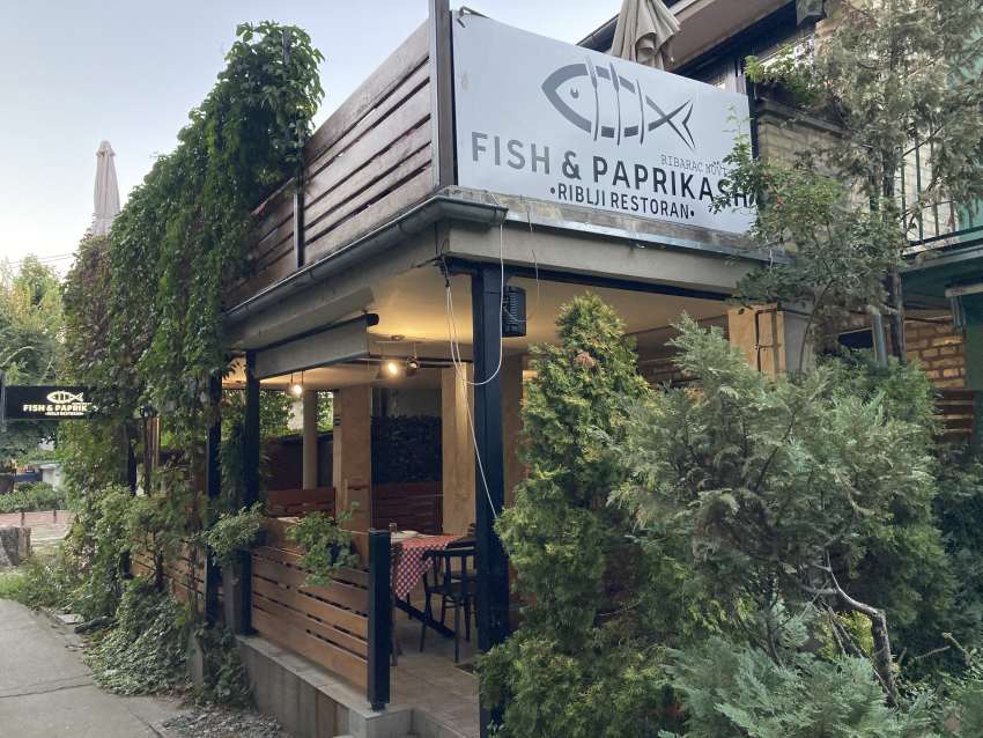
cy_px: 369
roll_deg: +0.0
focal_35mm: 28
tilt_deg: +6.5
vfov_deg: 49.8
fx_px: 795
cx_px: 492
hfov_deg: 63.4
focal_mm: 3.99
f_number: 1.8
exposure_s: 1/68
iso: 80
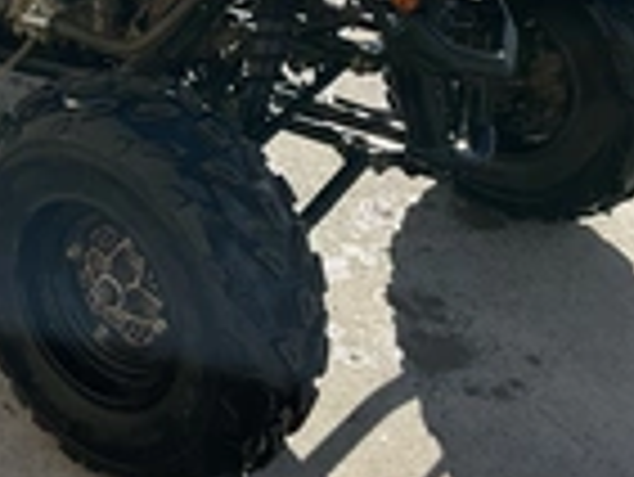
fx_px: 1503
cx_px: 94
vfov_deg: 17.6
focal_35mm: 82
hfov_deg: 23.3
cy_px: -4
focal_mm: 3
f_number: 1.8
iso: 25
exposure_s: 1/1377
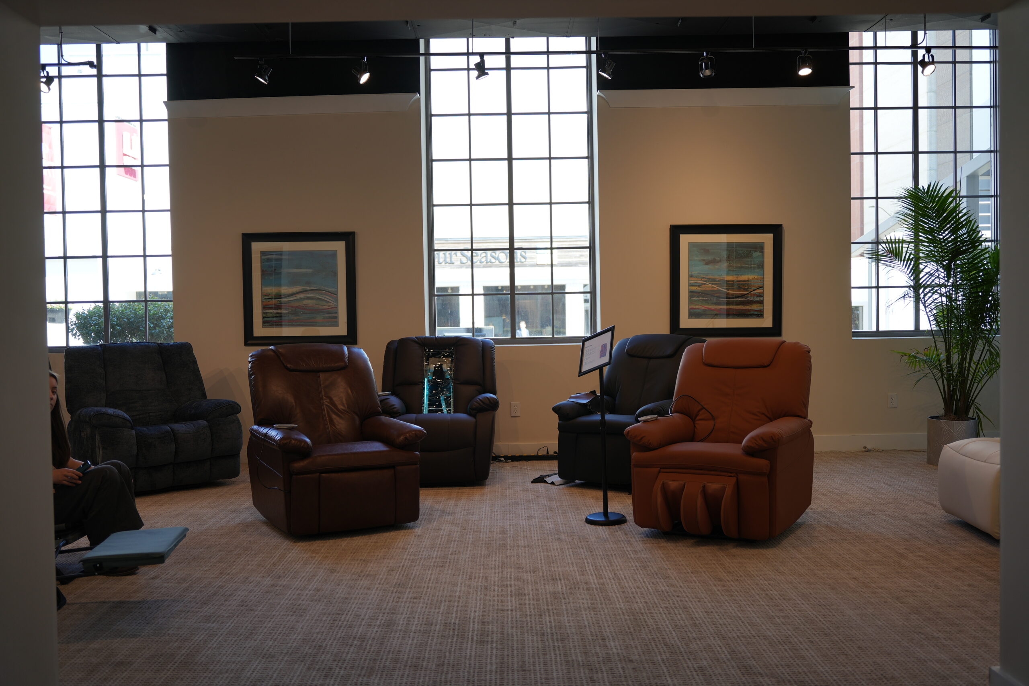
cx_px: 514
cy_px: 343
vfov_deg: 39.2
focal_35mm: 34
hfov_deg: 56.2
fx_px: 963
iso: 100
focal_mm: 33.7
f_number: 2.8
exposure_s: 1/125
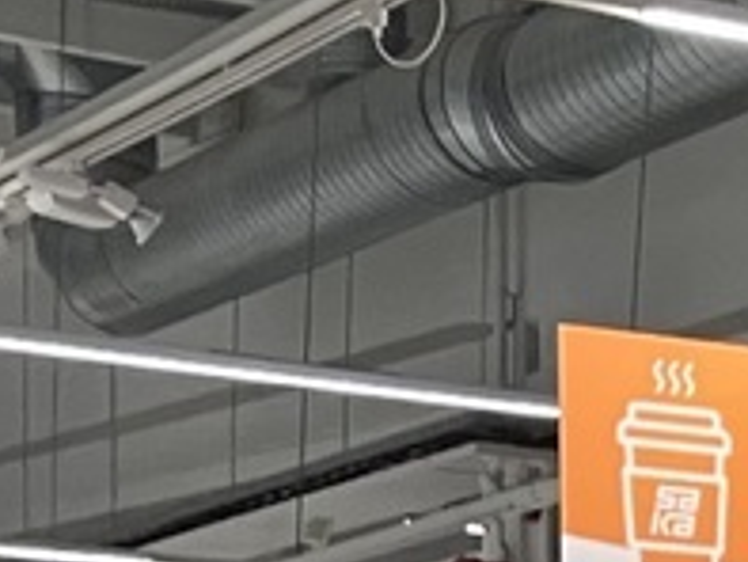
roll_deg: -0.3
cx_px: 2229
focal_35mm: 205
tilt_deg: -3.9
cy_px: 1606
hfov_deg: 8.2
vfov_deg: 6.7
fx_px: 4432
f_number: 1.8
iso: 80
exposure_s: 1/50
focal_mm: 3.99
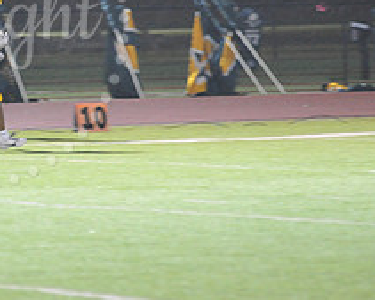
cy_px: 21
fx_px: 5718
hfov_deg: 3.8
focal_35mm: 515
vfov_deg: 3.0
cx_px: -41
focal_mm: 200
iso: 4000
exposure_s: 1/160
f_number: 4
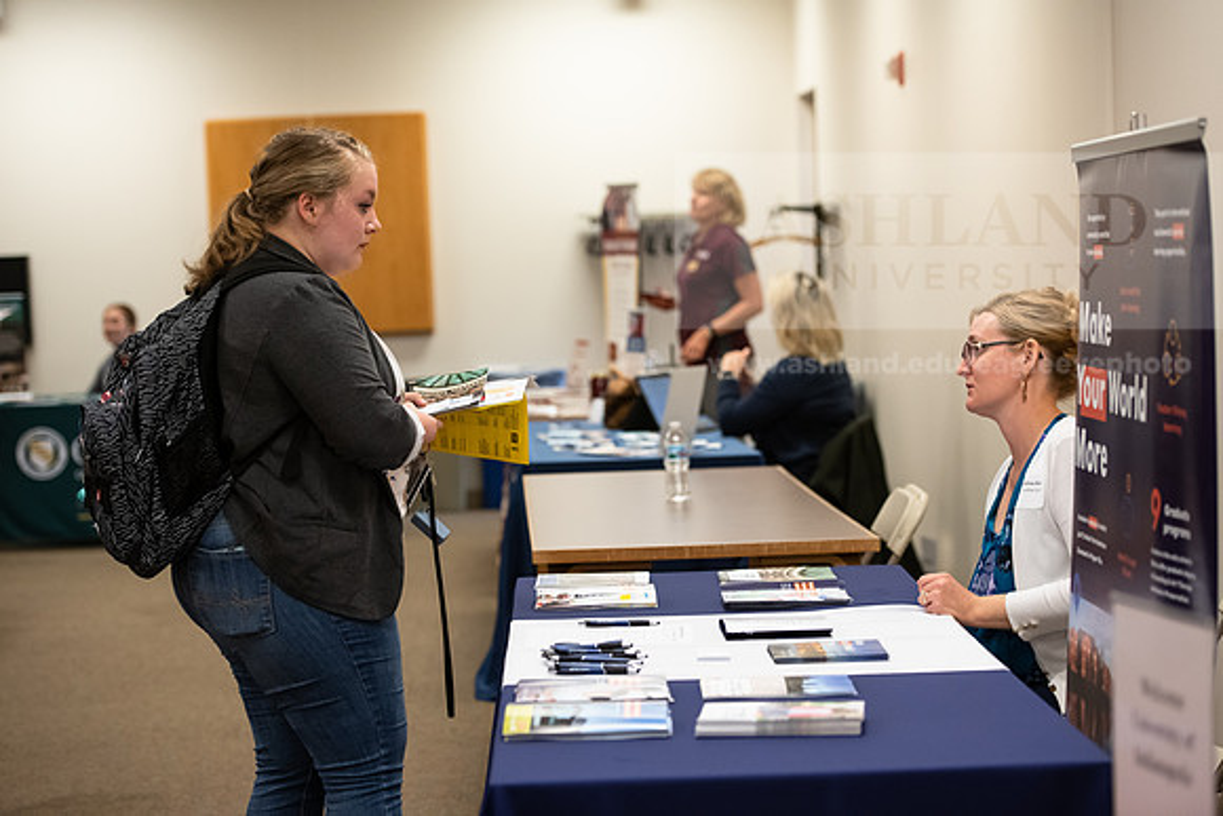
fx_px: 2786
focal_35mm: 82
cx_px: 612
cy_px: 408
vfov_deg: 16.7
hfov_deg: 24.8
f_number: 3.5
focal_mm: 82
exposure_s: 1/200
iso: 1250
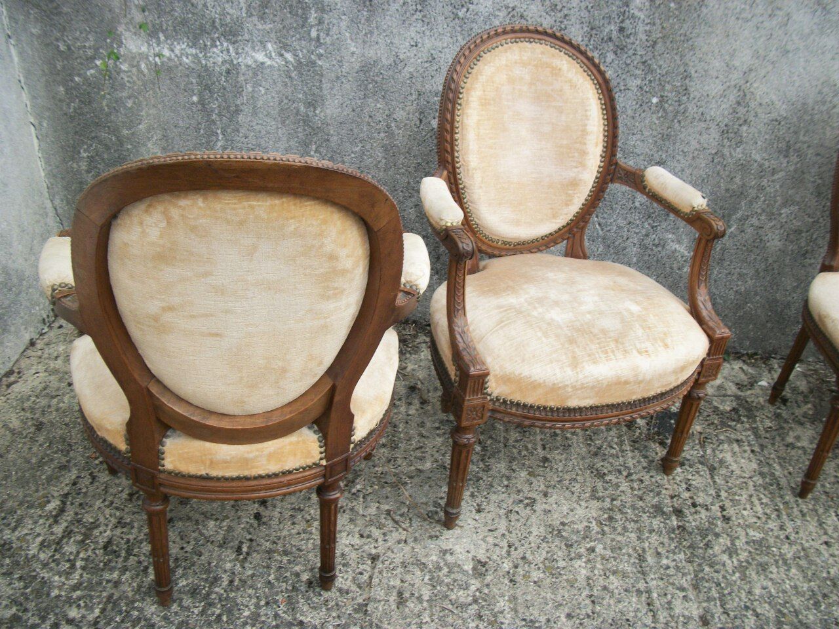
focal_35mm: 32
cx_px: 420
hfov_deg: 56.8
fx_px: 776
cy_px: 314
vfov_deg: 44.2
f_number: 8.8
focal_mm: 5.7
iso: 80
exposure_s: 1/50
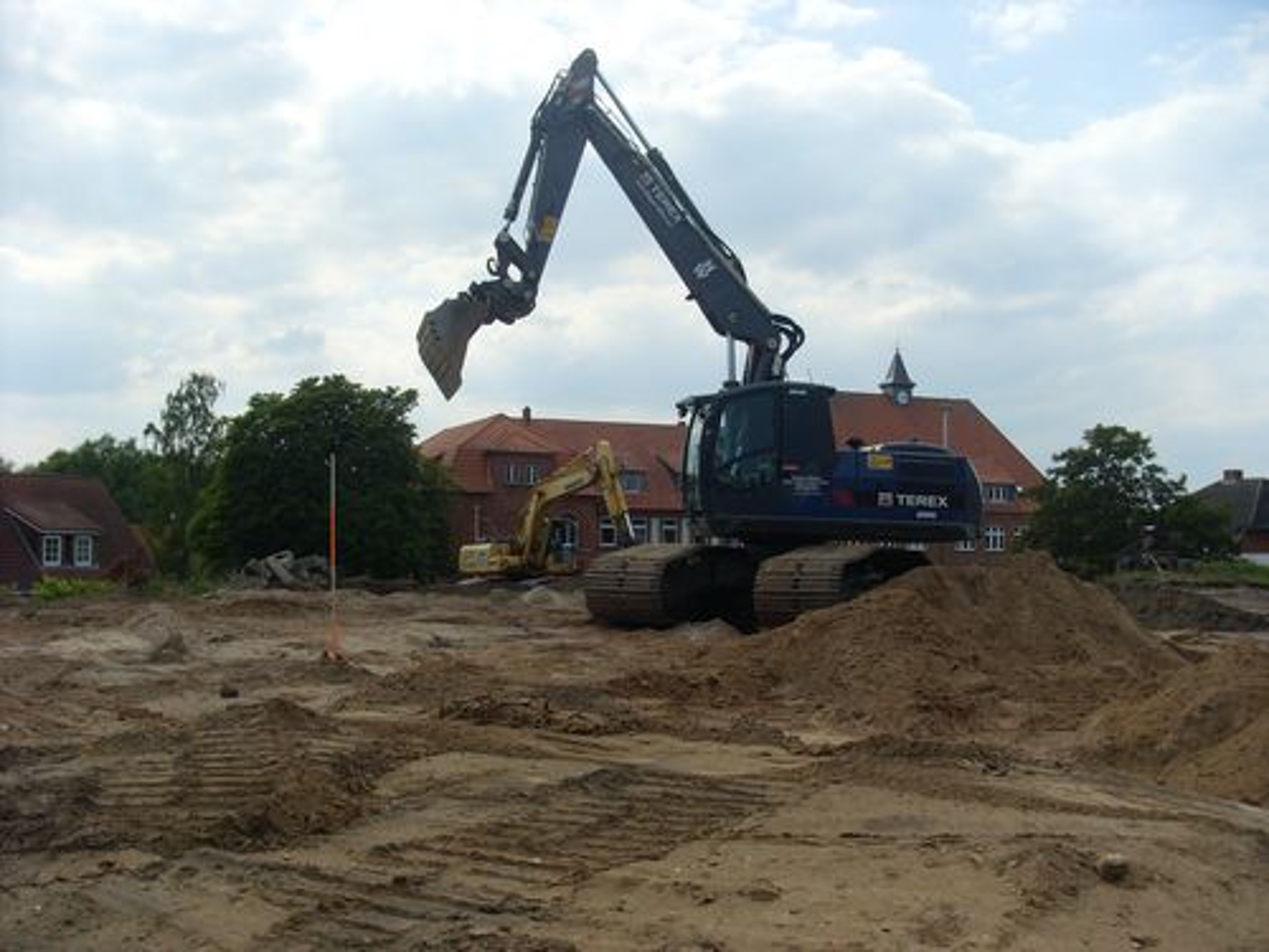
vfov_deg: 37.7
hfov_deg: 49.0
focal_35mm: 38
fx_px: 1393
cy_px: 476
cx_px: 634
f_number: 7.7
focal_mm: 6.3
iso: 80
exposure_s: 1/350
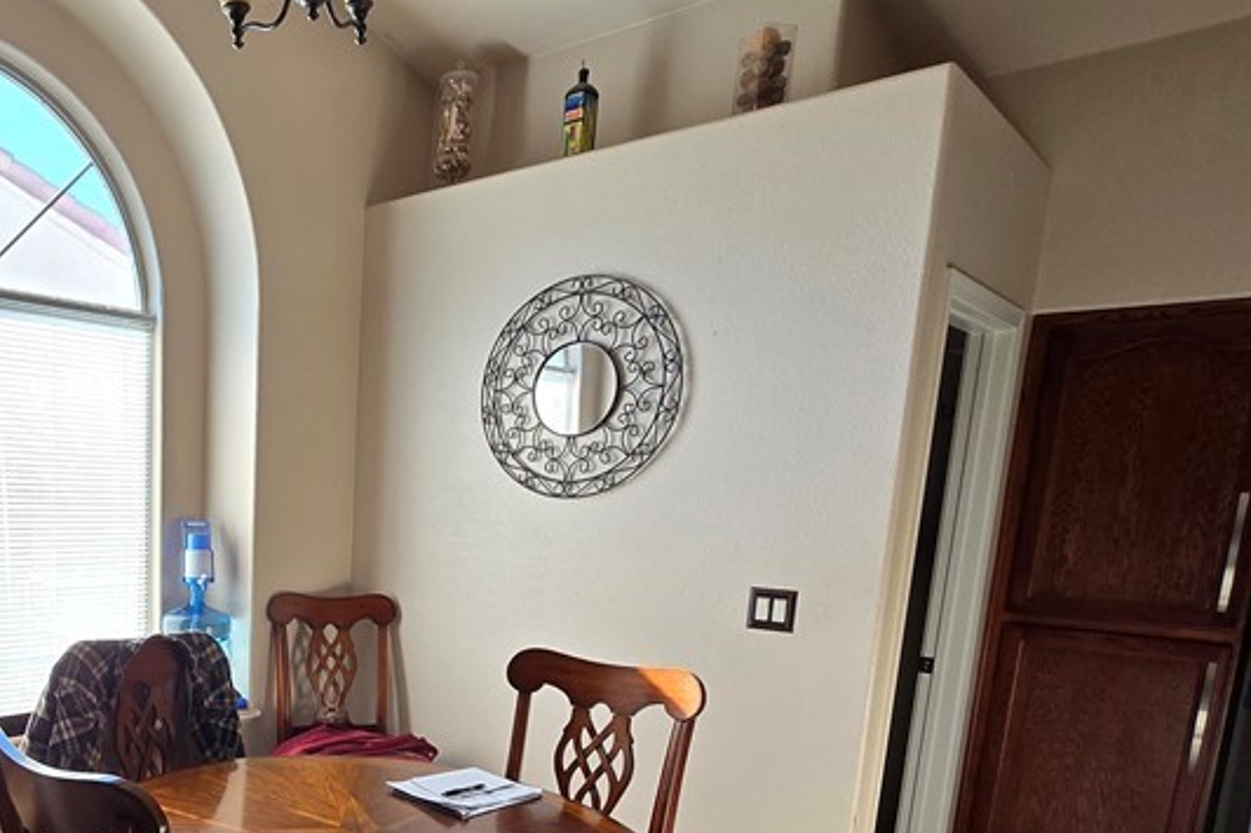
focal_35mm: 26
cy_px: 638
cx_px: 207
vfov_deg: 47.4
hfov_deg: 62.0
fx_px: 903
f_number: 2.2
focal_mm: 2.2
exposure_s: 1/130
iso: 50
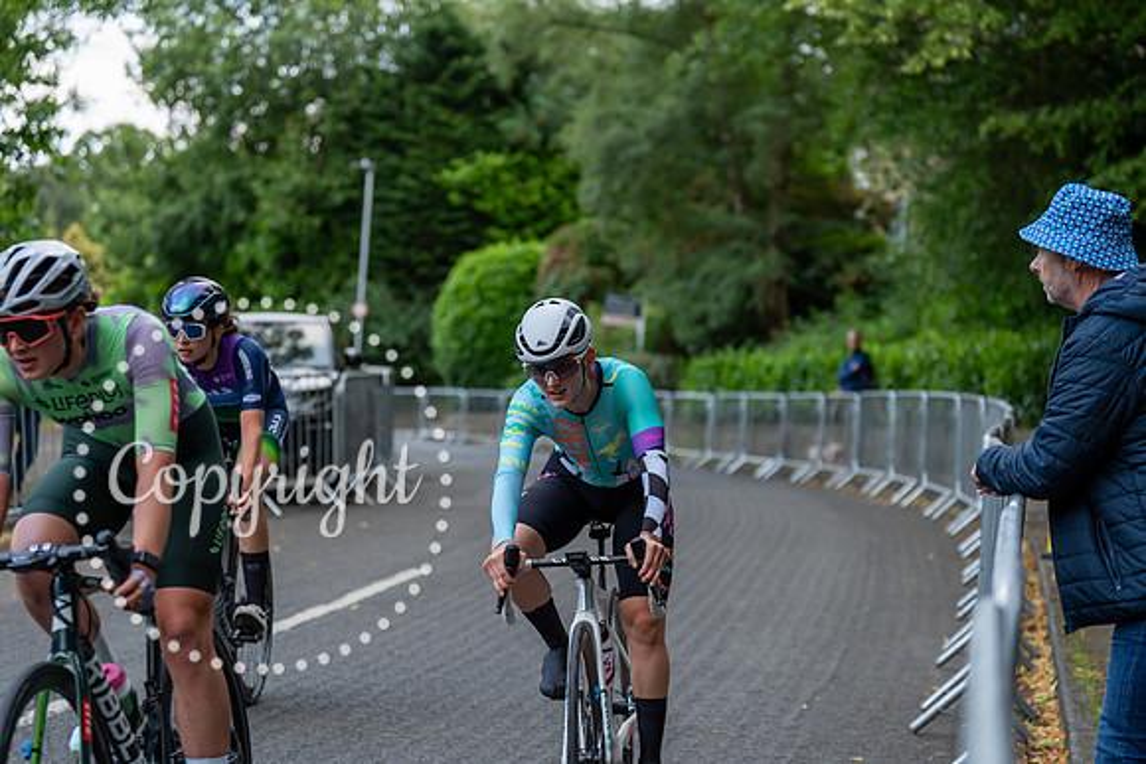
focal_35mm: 80
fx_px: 2547
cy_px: 382
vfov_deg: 17.1
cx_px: 573
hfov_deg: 25.4
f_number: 2.8
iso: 640
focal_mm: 80
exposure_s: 1/500
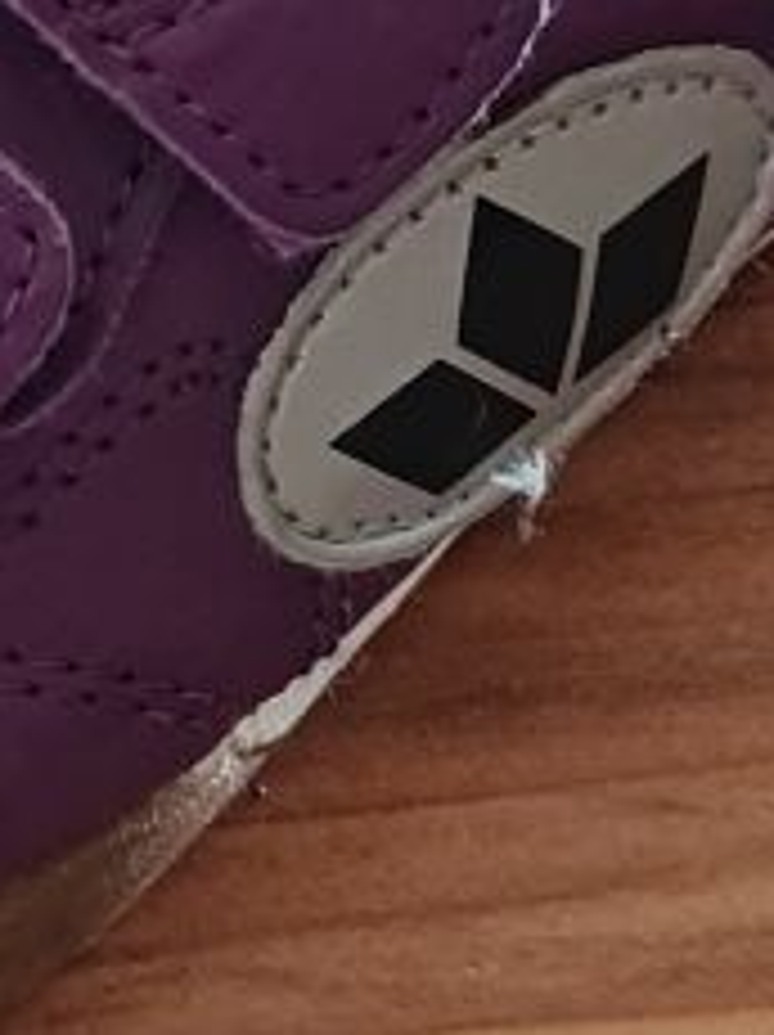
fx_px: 4510
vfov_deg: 13.0
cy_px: 259
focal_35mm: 151
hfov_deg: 9.6
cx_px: -274
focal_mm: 5.4
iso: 200
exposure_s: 1/50
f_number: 1.8
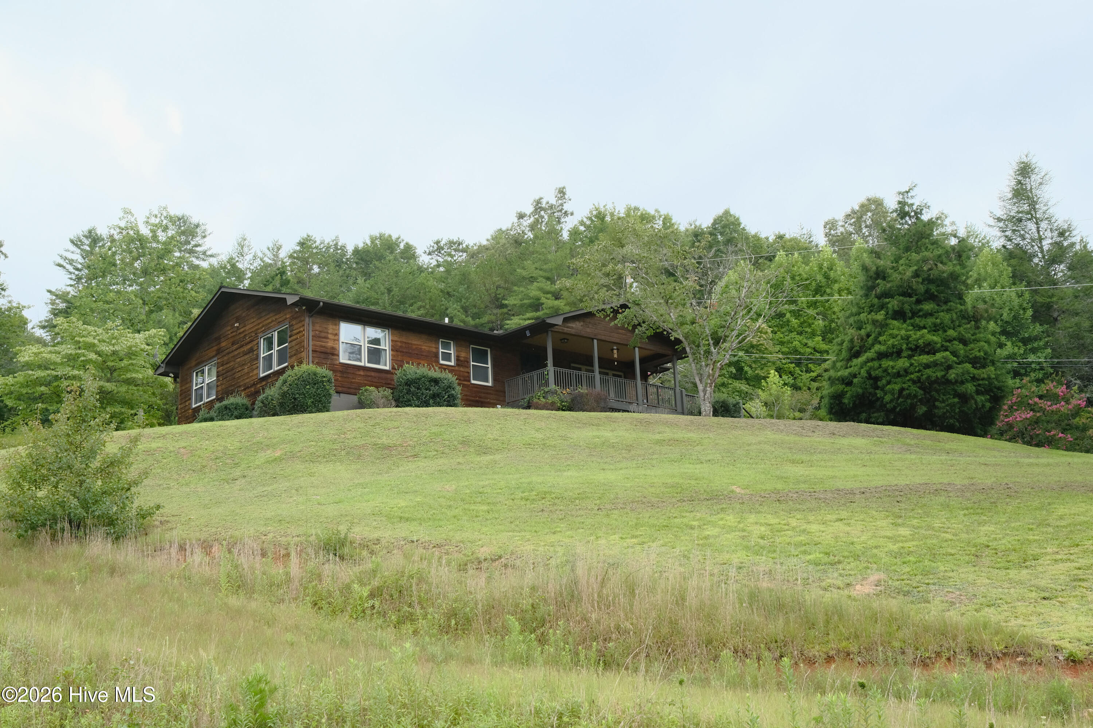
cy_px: 364
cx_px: 546
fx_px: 1123
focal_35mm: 37
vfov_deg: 35.9
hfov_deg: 51.9
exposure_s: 1/180
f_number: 8
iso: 800
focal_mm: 24.7
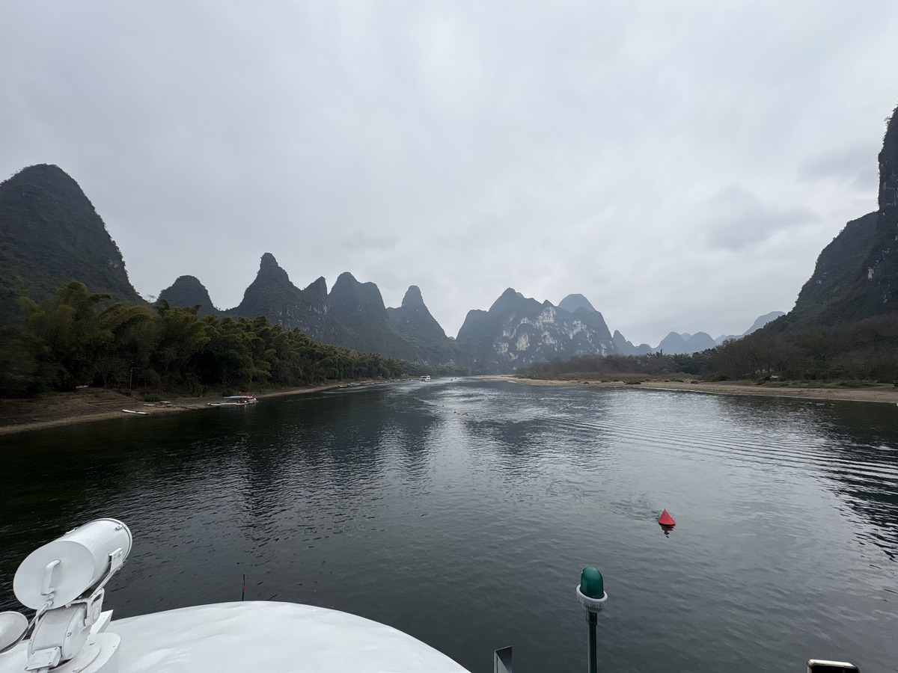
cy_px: 336
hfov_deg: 102.1
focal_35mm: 14
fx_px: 363
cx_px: 449
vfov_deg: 85.7
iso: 40
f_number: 2.2
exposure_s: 1/849
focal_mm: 2.22
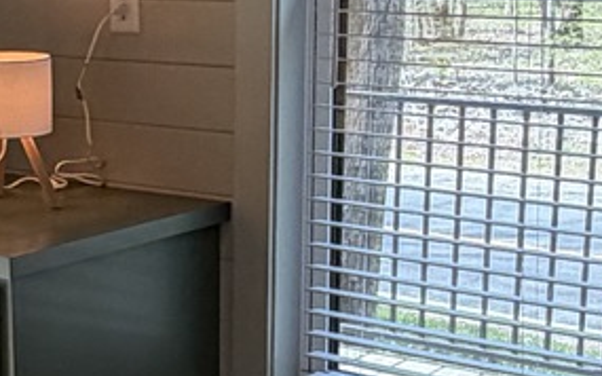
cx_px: 25
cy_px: 321
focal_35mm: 100
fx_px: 1640
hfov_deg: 20.3
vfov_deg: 13.0
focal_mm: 2.22
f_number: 2.2
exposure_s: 1/120
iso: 64
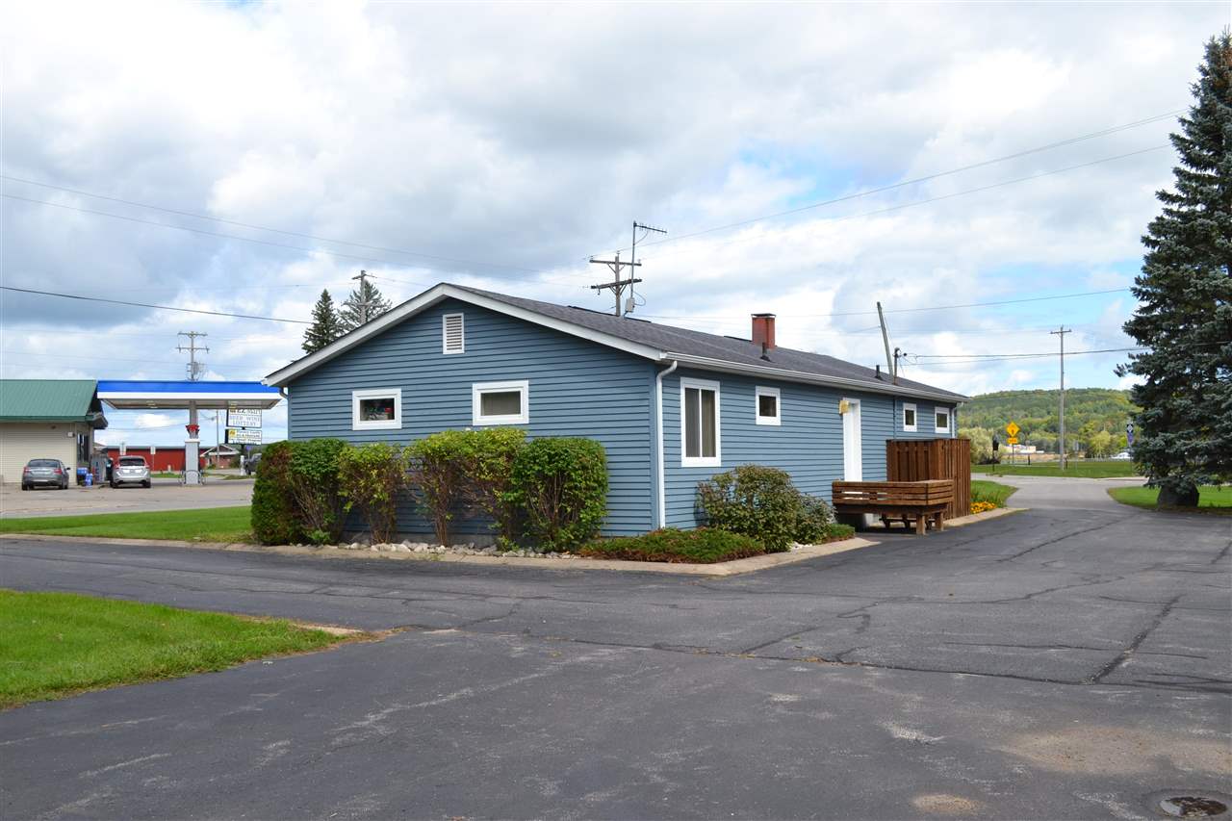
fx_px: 1232
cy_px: 410
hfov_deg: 53.1
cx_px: 616
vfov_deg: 36.9
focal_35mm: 36
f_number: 7.1
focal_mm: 24
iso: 100
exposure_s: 1/200
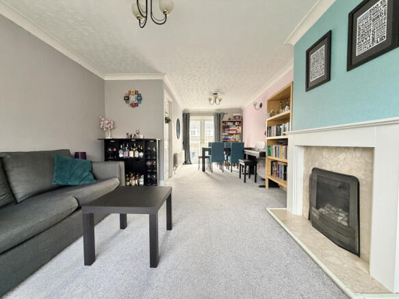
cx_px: 200
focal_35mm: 14
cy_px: 150
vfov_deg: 85.7
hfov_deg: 102.1
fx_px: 161
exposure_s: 1/74
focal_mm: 2.22
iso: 320
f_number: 2.2
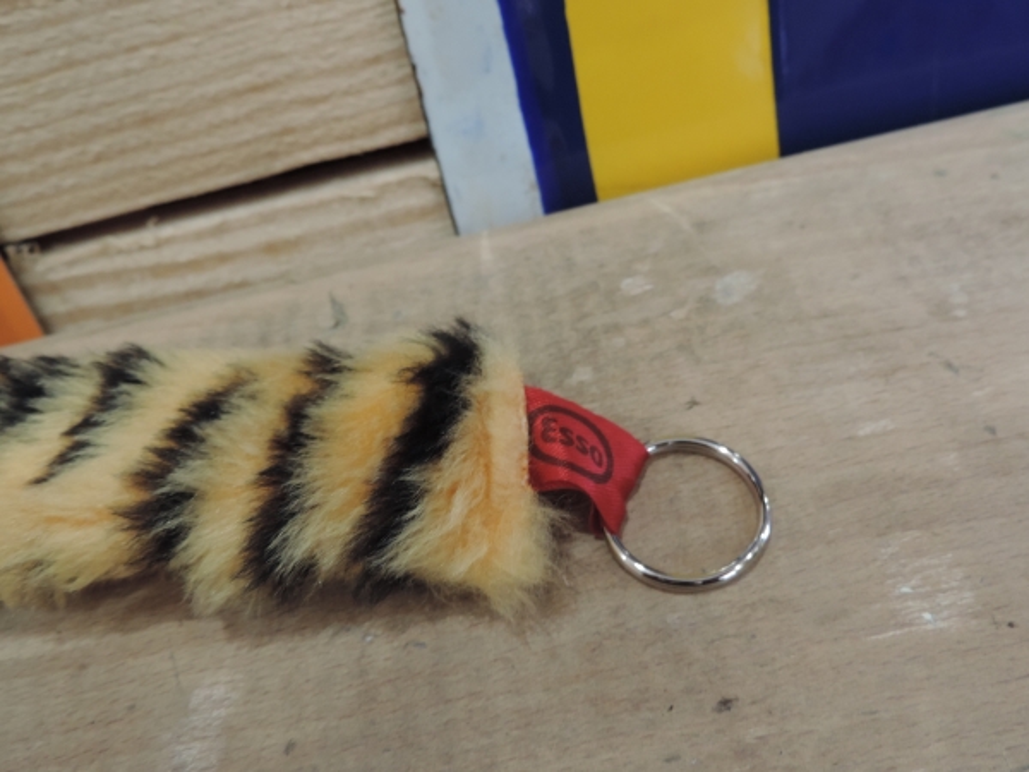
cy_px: 386
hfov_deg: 60.0
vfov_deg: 46.8
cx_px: 514
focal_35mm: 30
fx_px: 892
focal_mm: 5.3
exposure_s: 1/30
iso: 280
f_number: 3.1
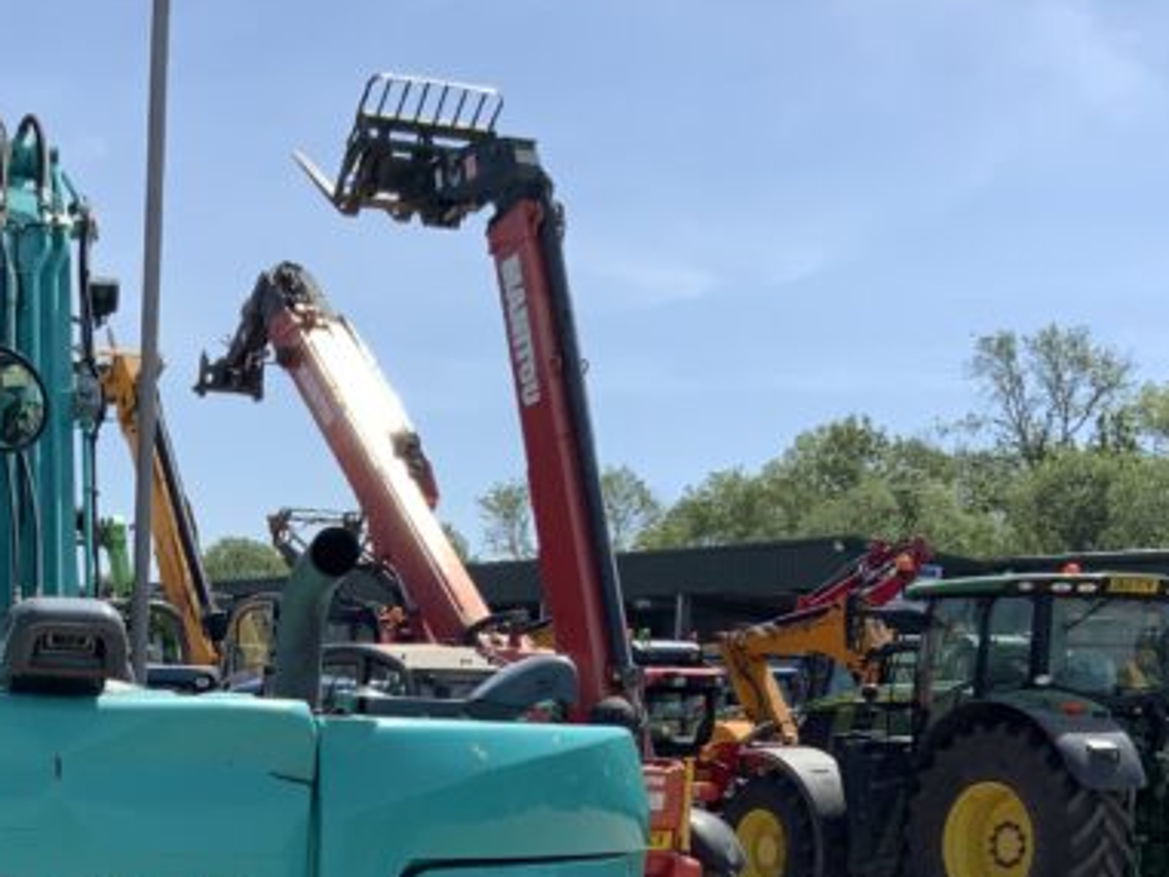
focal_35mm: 78
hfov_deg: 24.4
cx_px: 160
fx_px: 2635
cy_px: 948
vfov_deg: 18.3
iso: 16
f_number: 1.8
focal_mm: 3
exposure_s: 1/2058
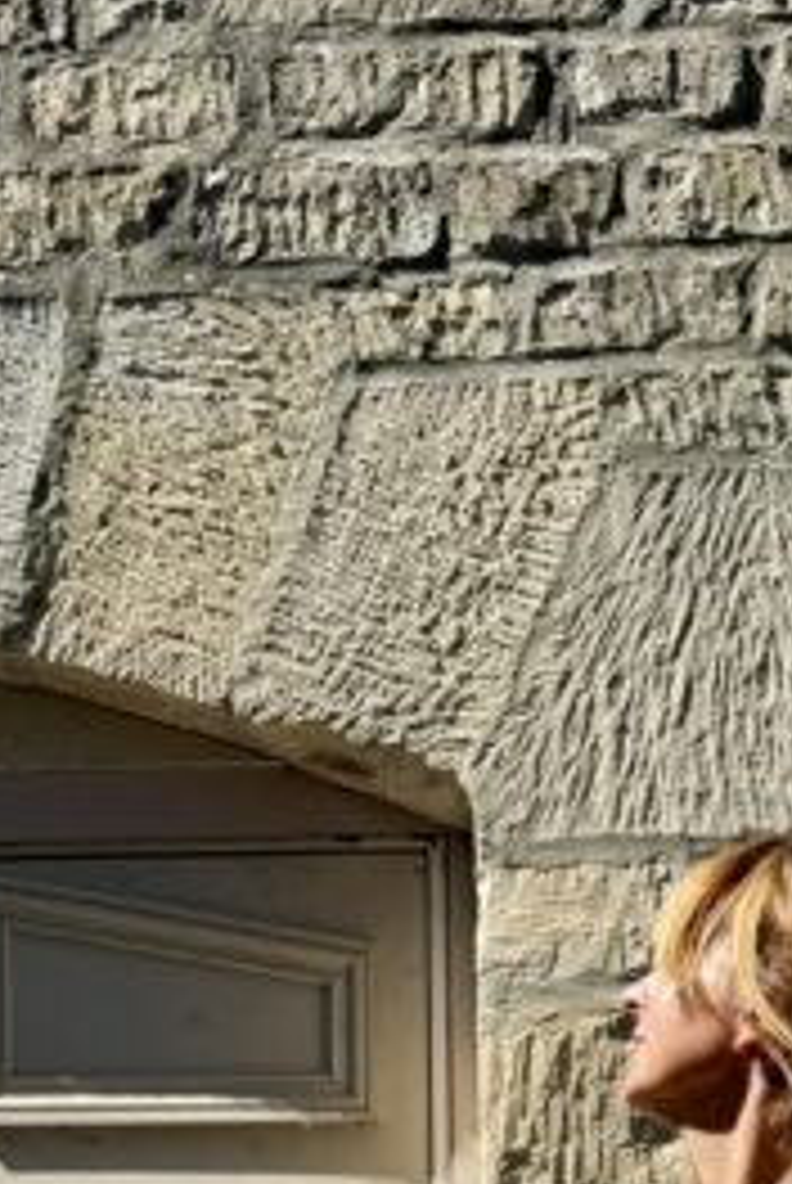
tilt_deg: +2.4
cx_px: 652
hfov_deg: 18.8
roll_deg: -0.1
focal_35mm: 72
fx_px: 2370
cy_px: 1688
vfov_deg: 23.4
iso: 80
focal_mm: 6.76
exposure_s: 1/2611
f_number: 1.78
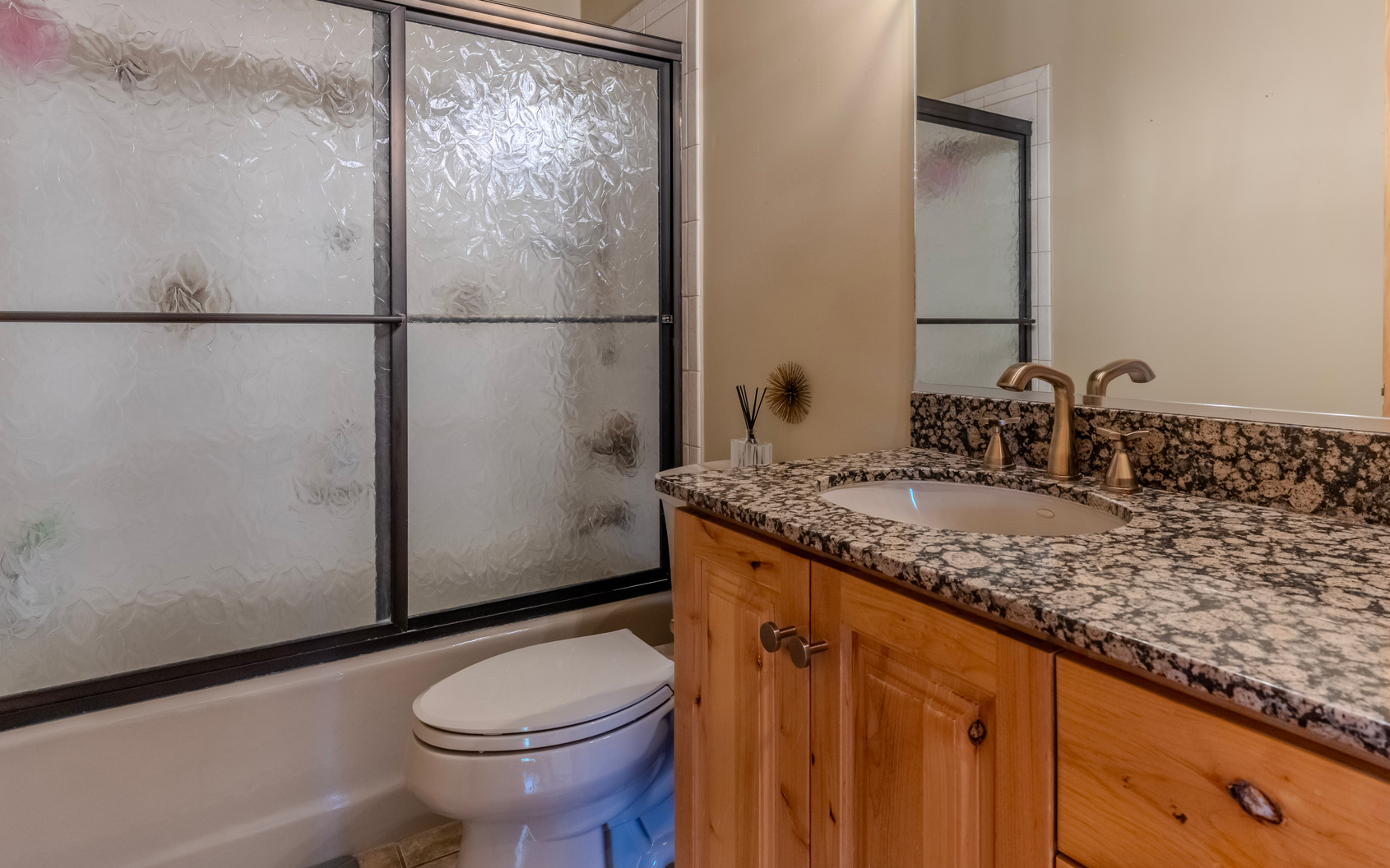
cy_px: 328
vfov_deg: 56.6
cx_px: 745
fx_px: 795
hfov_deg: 82.2
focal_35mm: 21
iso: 1000
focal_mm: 17
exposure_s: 1/80
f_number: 8
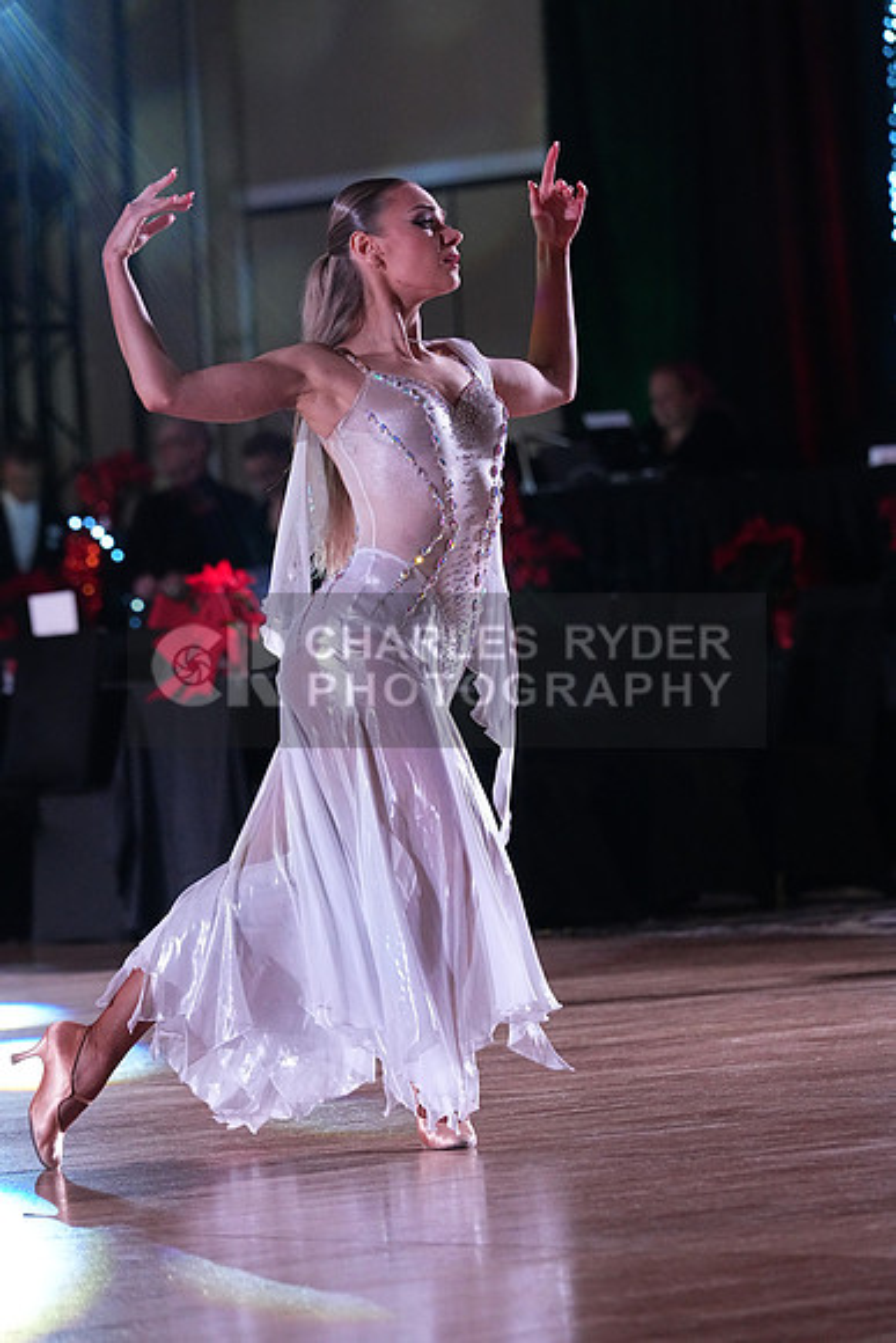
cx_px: 448
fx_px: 7462
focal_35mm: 200
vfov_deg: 10.3
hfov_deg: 6.9
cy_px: 672
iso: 8000
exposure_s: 1/400
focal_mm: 200
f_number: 5.6
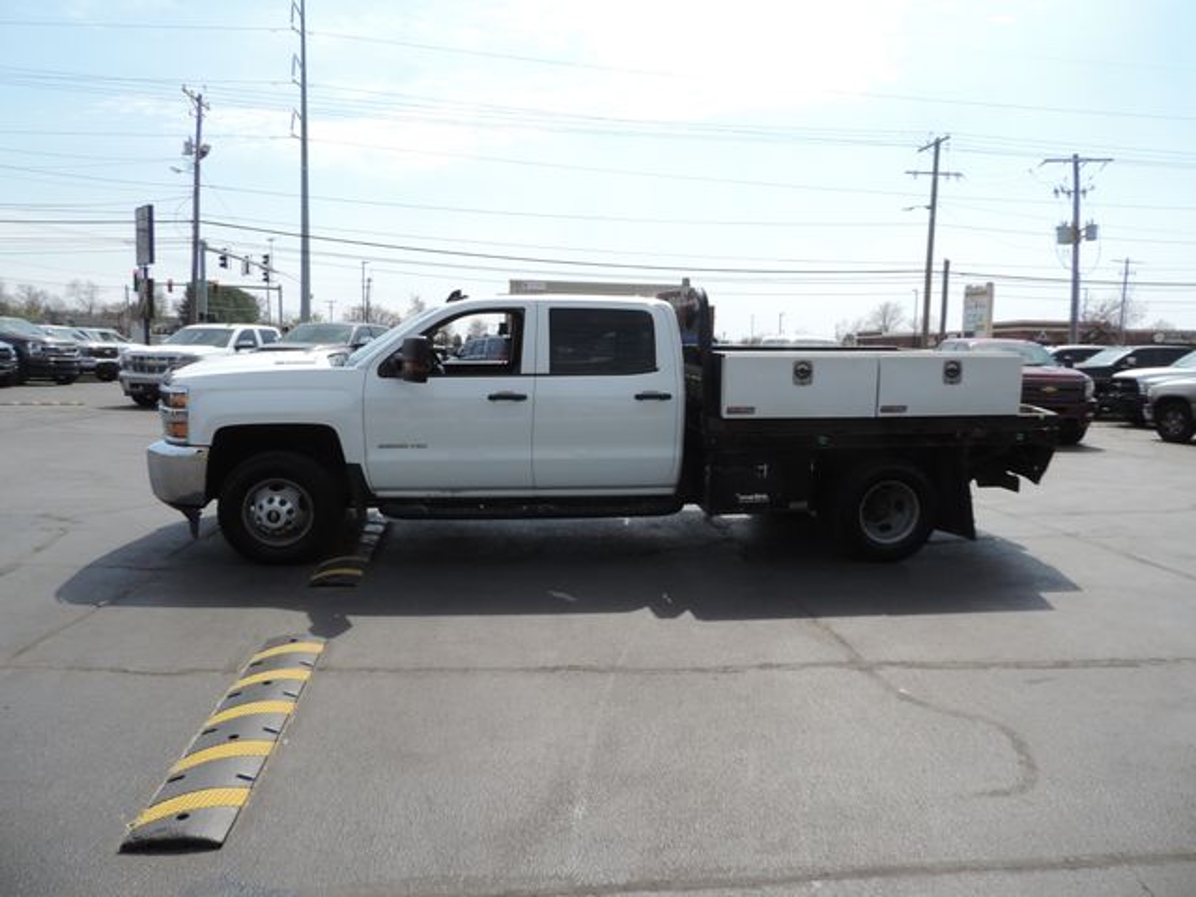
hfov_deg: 71.6
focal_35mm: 24
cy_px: 448
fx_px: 829
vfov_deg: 56.8
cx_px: 598
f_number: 3
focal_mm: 4.3
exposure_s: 1/1250
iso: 80
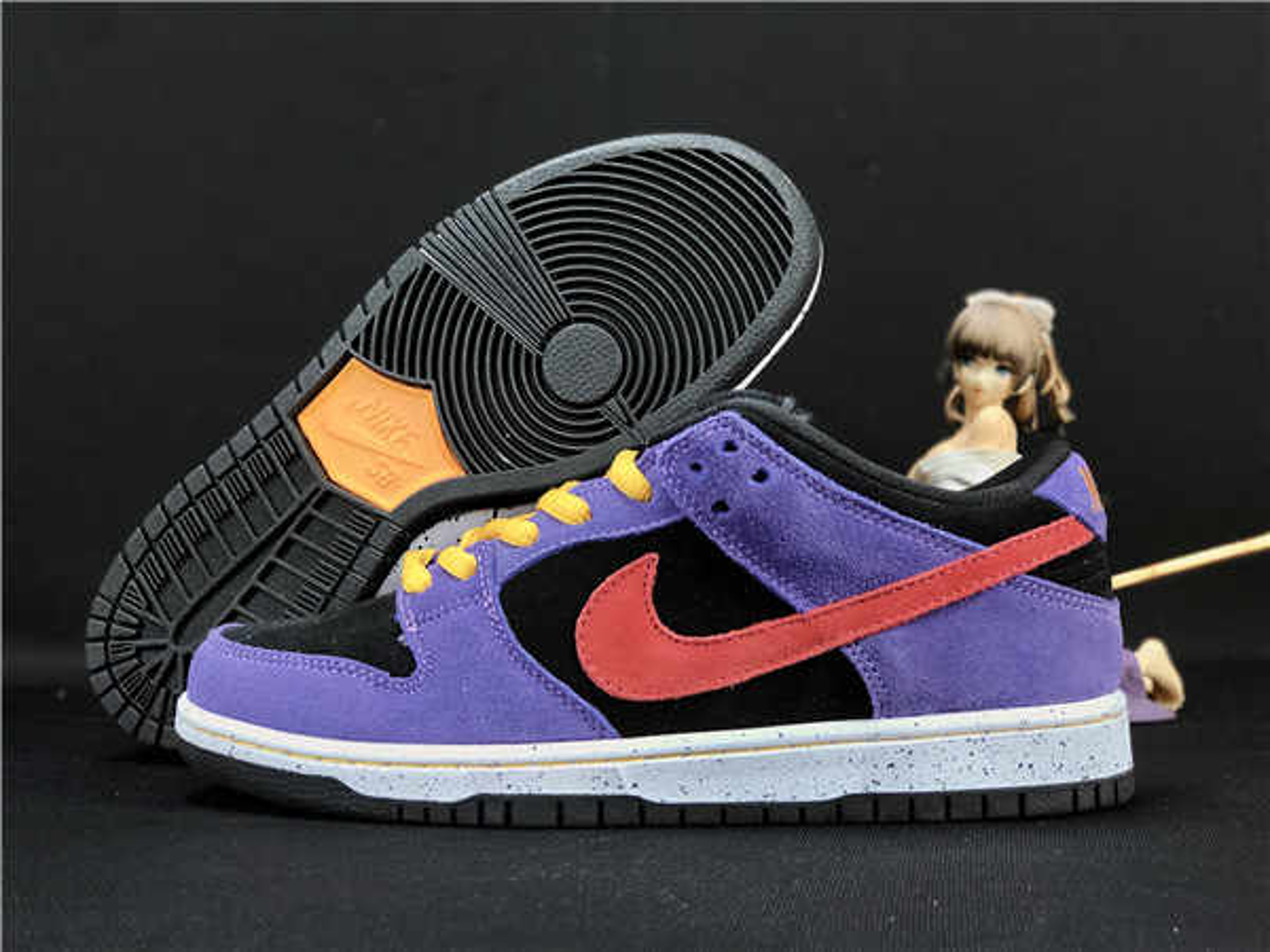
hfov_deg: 33.8
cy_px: 476
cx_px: 635
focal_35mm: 57
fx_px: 2091
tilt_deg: -3.1
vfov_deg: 25.7
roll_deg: +0.7
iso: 100
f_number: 2.8
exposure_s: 1/30
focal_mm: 6.6
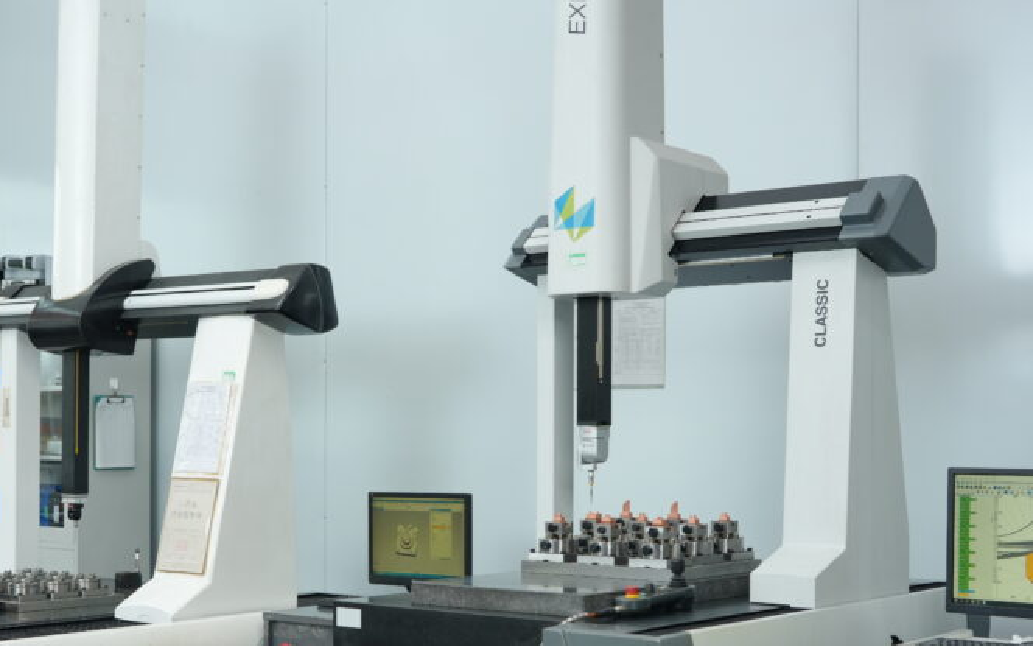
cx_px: 485
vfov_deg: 23.4
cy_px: 469
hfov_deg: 36.9
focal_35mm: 55
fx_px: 1548
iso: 640
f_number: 4.5
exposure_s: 1/160
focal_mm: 35
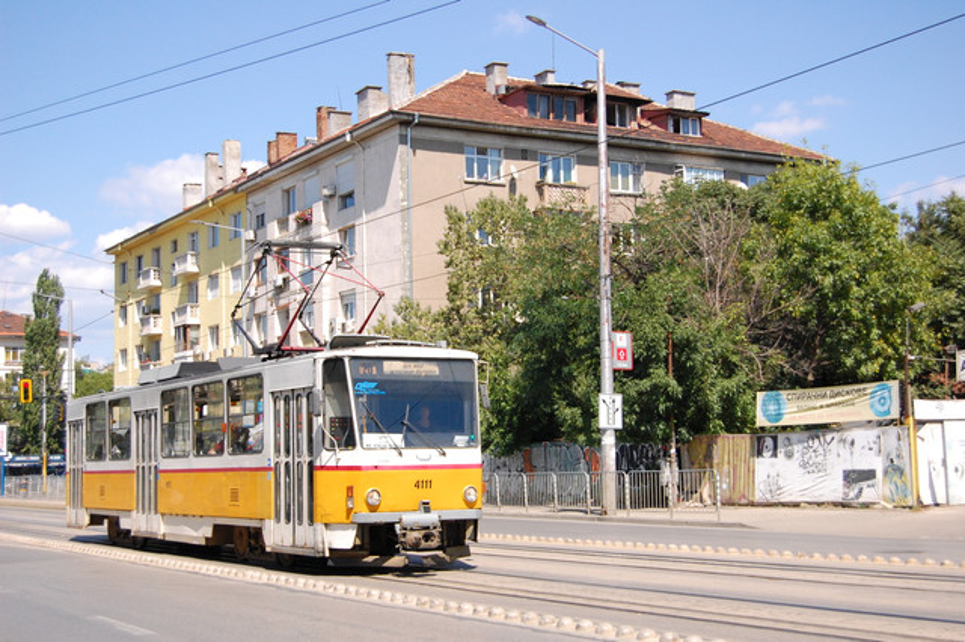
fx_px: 1407
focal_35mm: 52
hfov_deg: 37.9
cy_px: 321
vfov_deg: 25.7
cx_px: 482
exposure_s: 1/2500
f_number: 5.6
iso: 800
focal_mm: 35
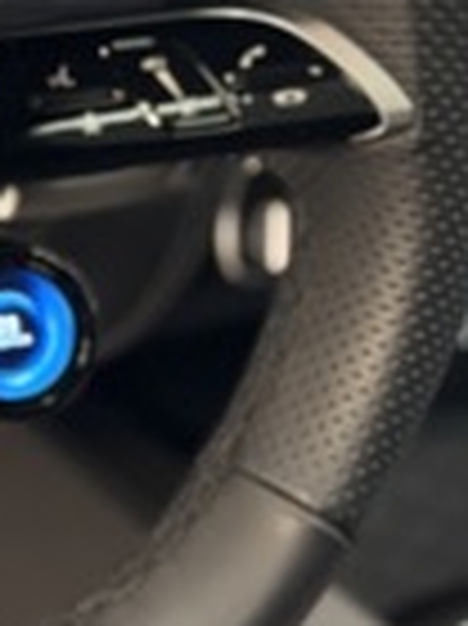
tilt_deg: -31.6
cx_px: -428
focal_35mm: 184
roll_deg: -3.1
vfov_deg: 10.7
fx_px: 3322
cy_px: 79
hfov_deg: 7.8
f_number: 1.78
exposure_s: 1/40
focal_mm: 6.76
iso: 400
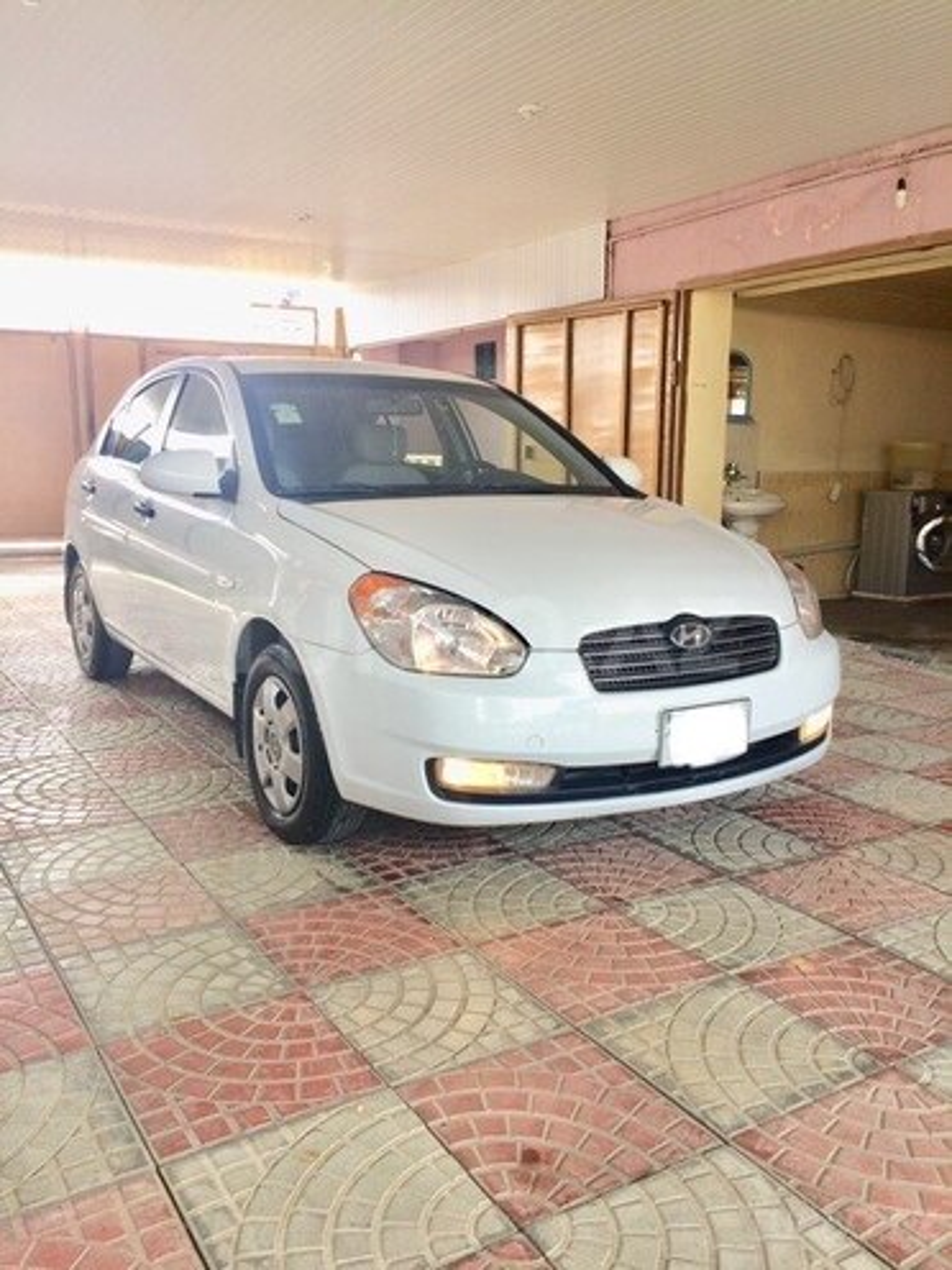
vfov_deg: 61.7
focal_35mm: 29
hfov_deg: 48.2
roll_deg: +0.2
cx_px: 476
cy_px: 635
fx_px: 1063
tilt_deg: -10.6
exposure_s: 1/50
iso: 40
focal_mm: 4.15
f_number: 2.2
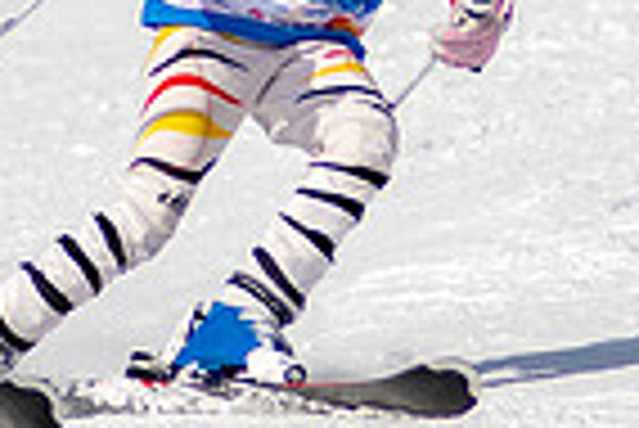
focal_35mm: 2466
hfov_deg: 0.8
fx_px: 43816
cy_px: -47
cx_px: 400
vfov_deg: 0.6
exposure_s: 1/6400
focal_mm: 300
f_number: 2.8
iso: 100
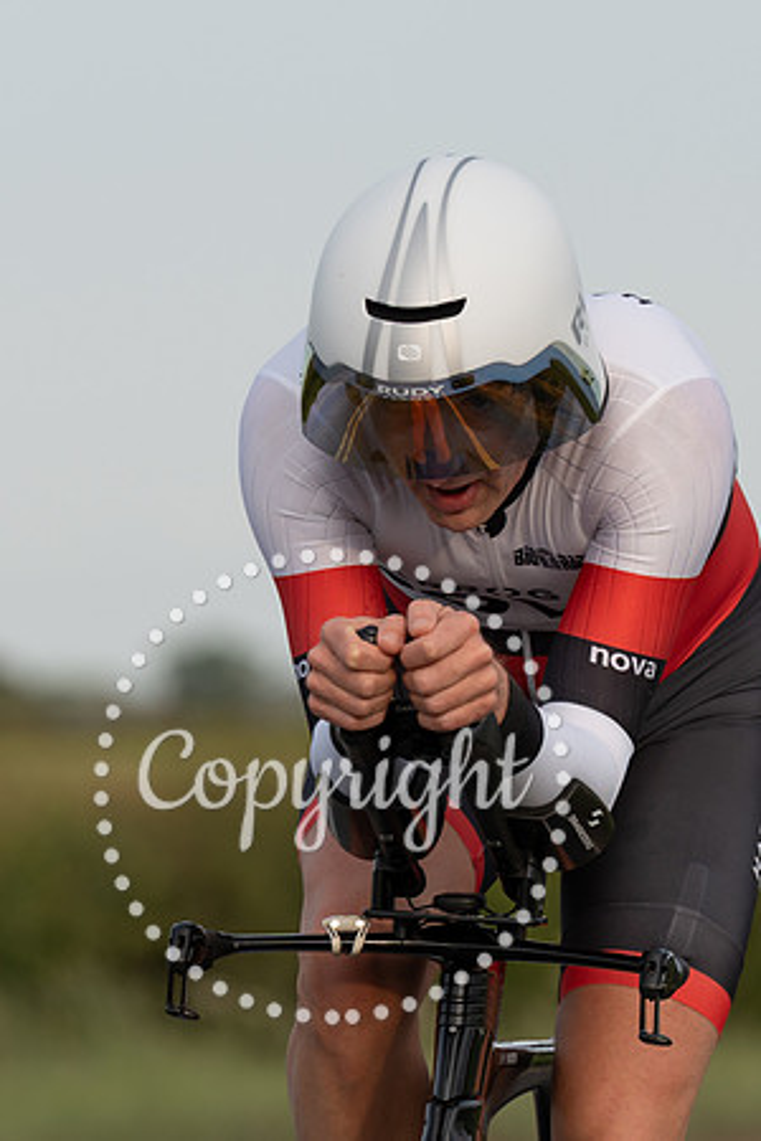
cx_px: 480
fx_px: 13927
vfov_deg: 4.7
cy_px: 619
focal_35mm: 439
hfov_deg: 3.1
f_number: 4
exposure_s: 1/1000
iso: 160
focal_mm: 185
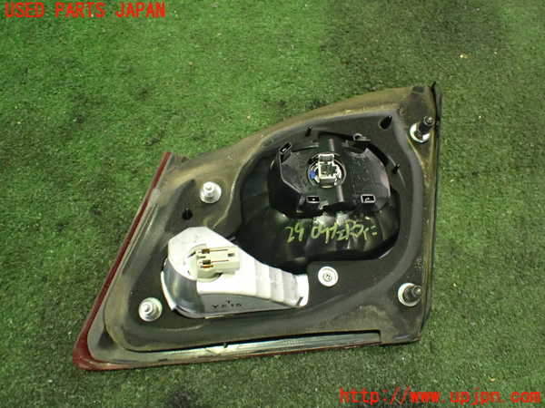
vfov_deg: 46.8
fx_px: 472
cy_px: 204
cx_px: 272
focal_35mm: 30
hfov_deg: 60.0
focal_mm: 5.4
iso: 1000
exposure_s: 1/30
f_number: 2.3
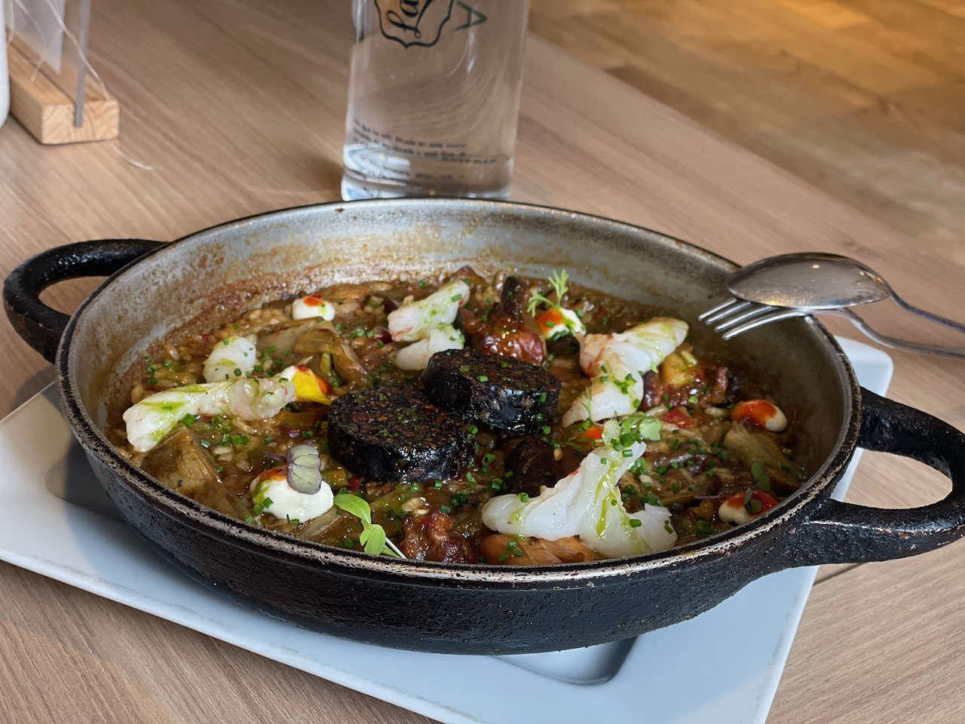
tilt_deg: -30.3
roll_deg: -4.7
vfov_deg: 28.0
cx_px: 482
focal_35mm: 52
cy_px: 362
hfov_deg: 36.8
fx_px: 1450
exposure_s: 1/82
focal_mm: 6
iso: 80
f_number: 2
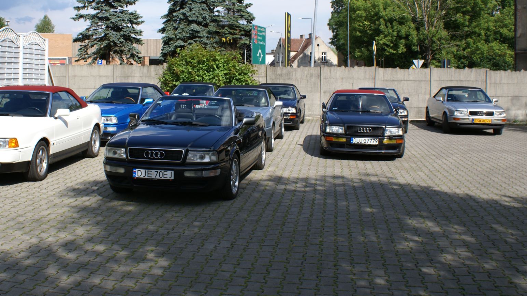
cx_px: 230
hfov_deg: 47.2
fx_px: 601
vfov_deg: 27.5
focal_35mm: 43
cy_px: 95
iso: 100
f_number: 10
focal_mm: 22
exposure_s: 1/160
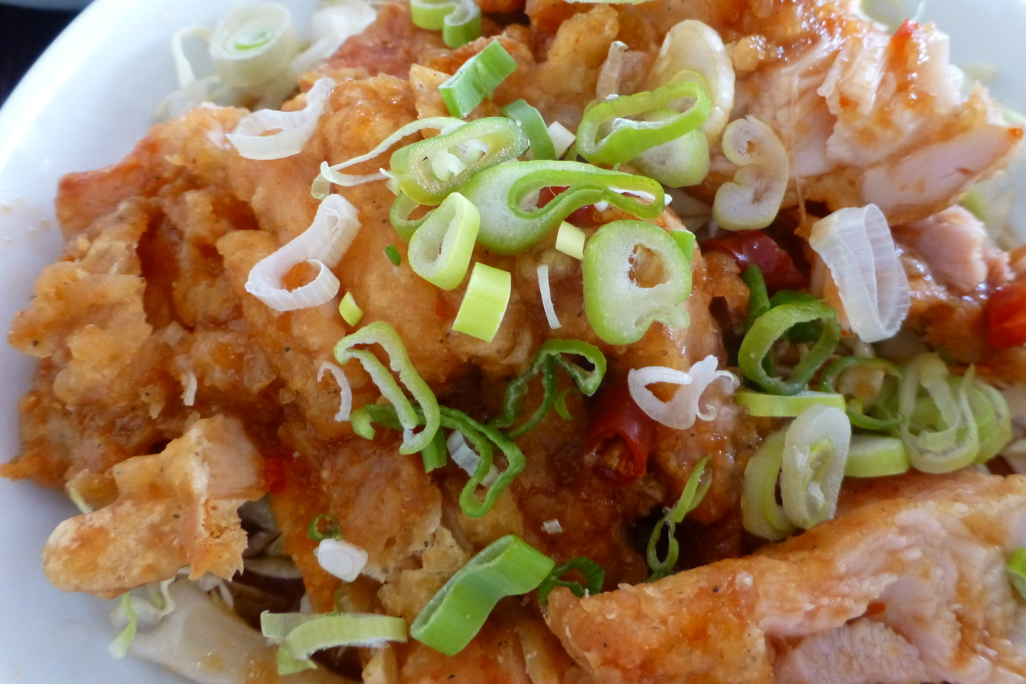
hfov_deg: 60.2
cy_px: 322
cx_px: 553
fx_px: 884
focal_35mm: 31
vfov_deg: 42.3
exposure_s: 1/50
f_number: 3.3
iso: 400
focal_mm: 4.3
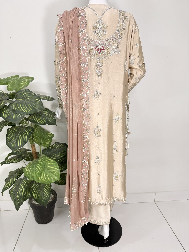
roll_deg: -0.1
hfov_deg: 56.8
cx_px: 94
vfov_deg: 71.6
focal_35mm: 24
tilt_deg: -13.5
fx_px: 175
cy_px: 126
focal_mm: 6.76
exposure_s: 1/100
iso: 125
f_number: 1.78
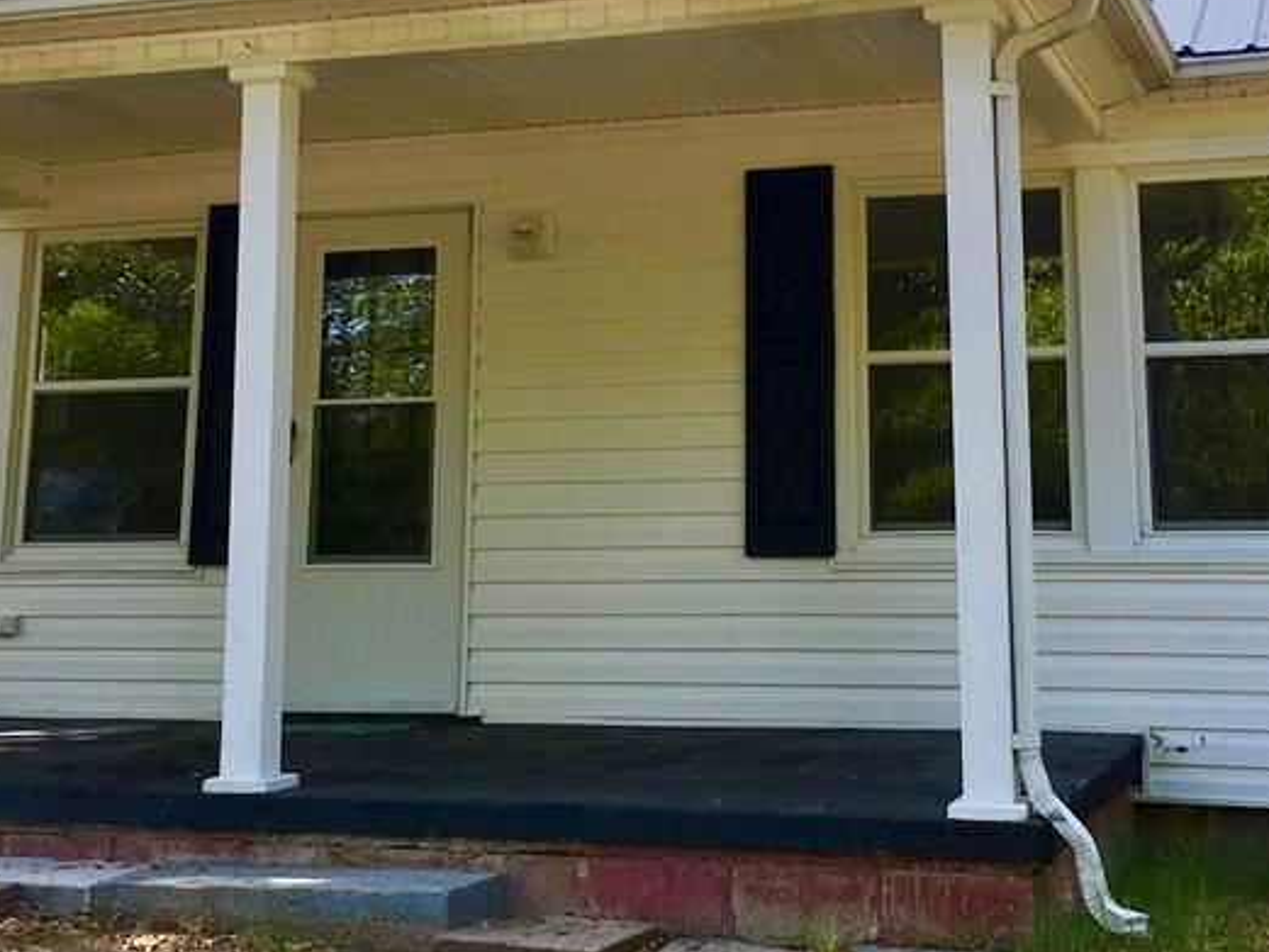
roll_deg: +1.1
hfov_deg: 33.7
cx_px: 721
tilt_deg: +12.1
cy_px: 156
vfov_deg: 25.1
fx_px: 2090
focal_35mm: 57
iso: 25
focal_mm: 4.15
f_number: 2.2
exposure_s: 1/769
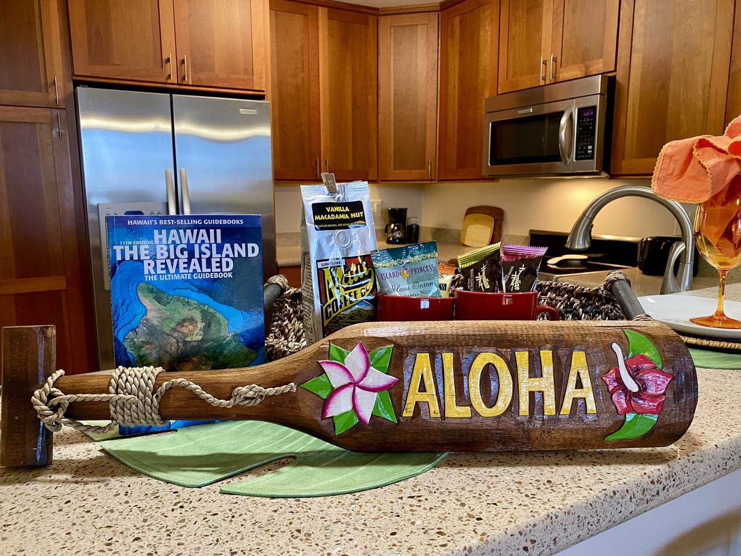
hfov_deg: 67.3
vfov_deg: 53.1
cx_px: 370
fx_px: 557
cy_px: 278
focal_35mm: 26
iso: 200
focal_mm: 4.25
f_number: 1.8
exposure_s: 1/60
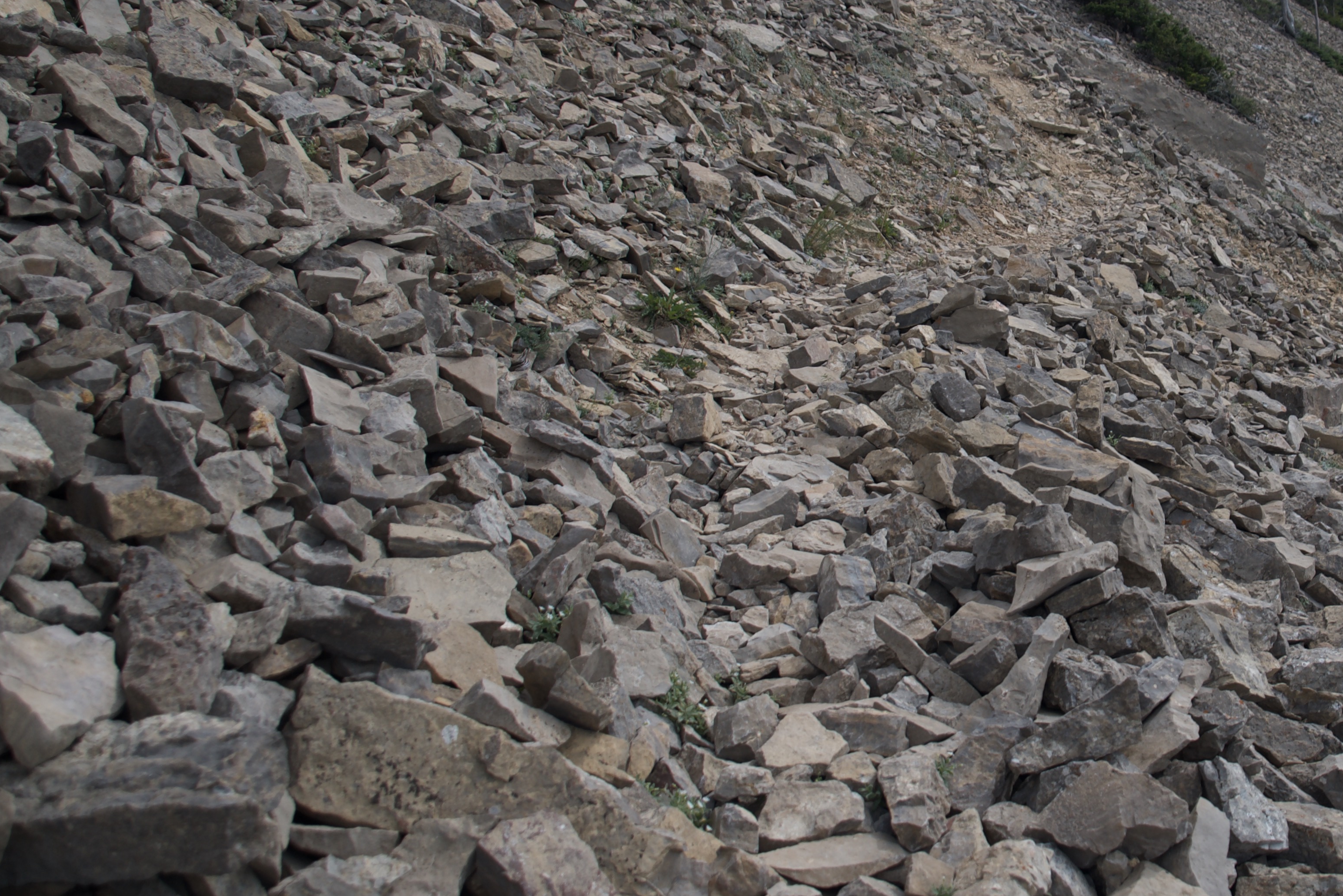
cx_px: 1064
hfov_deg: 43.4
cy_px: 336
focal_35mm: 43
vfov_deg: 31.1
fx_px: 1604
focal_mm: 18
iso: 100
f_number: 3.5
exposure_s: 1/400
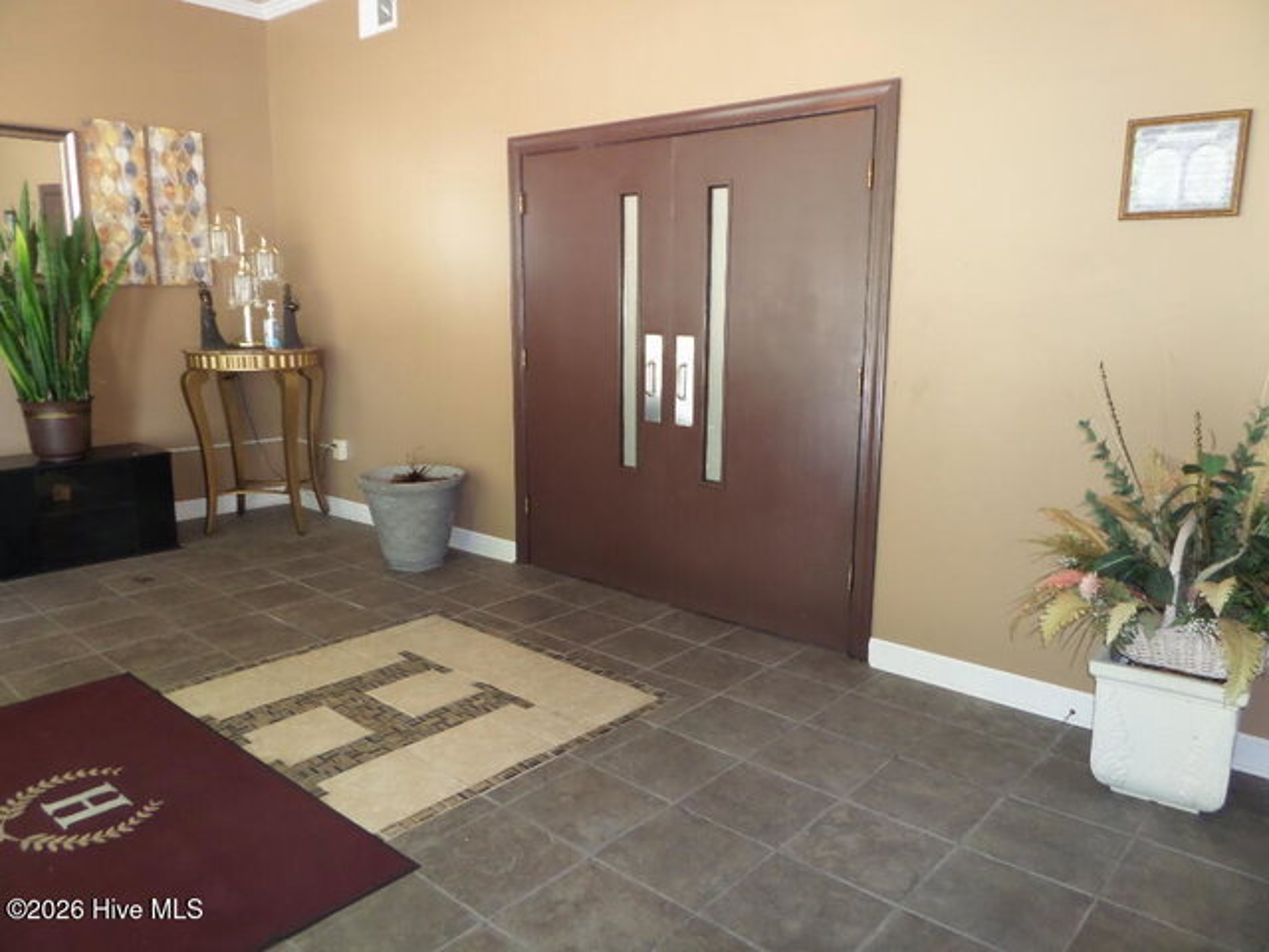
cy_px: 476
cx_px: 634
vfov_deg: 56.8
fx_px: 880
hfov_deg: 71.6
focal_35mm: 24
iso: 320
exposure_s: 1/30
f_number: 3.2
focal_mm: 4
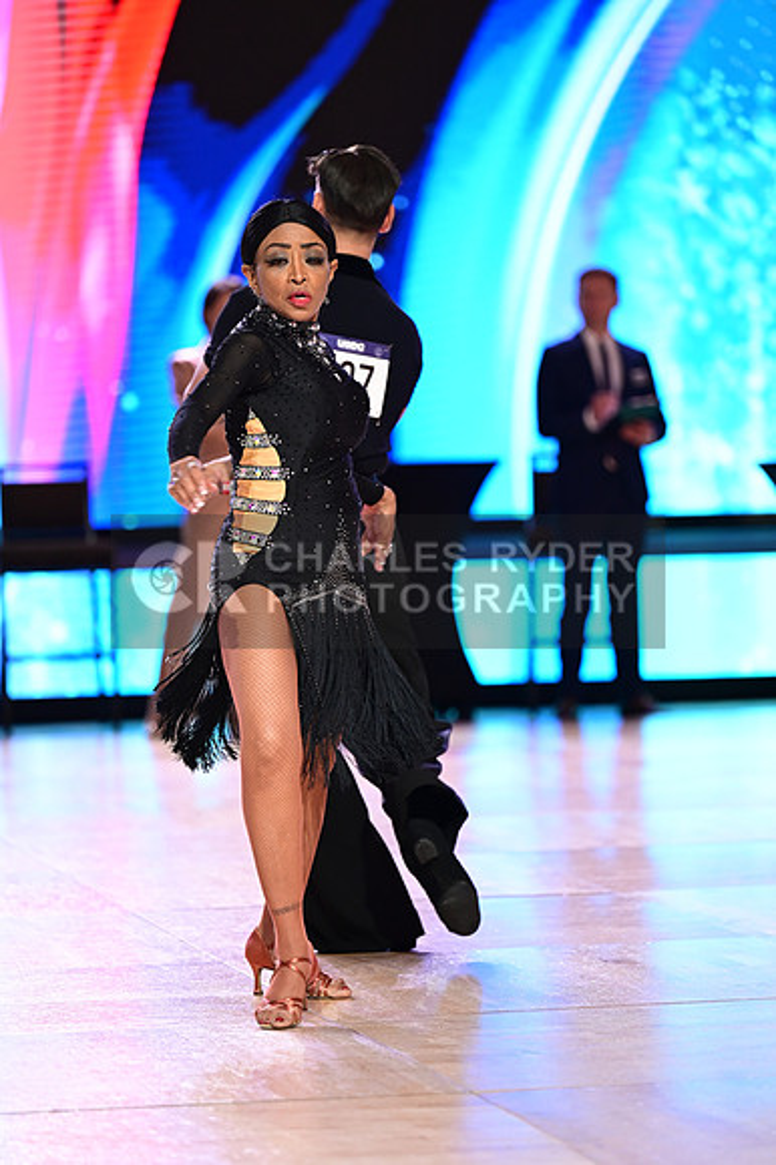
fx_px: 4694
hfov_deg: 9.5
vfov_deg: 14.2
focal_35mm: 145
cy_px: 582
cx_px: 388
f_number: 2.8
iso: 2000
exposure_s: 1/500
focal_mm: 145
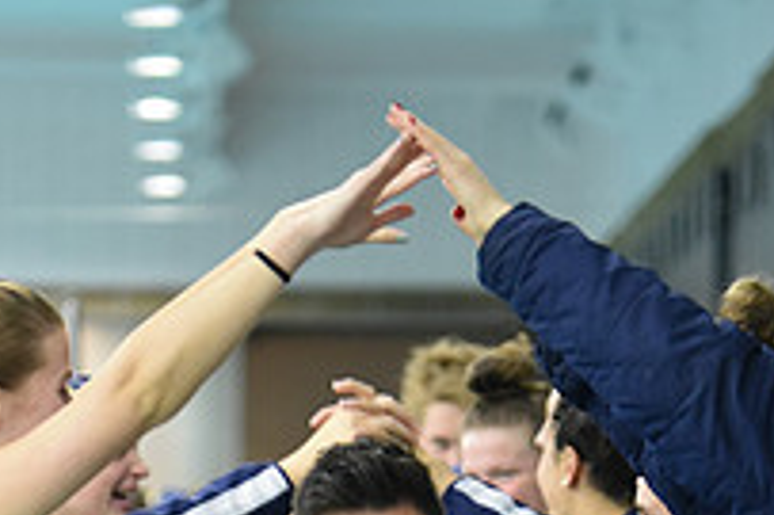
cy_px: 1072
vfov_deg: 4.3
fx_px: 6767
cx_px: 189
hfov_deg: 6.5
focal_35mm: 315
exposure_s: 1/320
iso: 3200
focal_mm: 110
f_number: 2.8
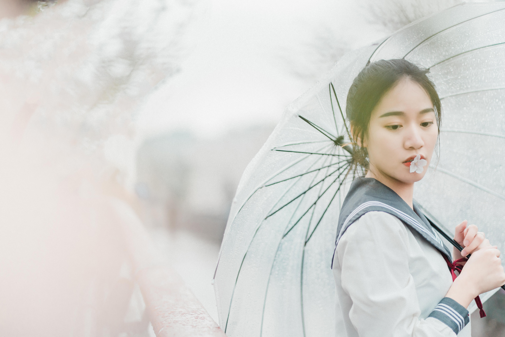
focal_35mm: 85
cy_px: 168
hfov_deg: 23.9
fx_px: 1192
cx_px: 252
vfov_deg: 16.1
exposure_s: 1/125
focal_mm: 85
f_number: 2
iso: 1250
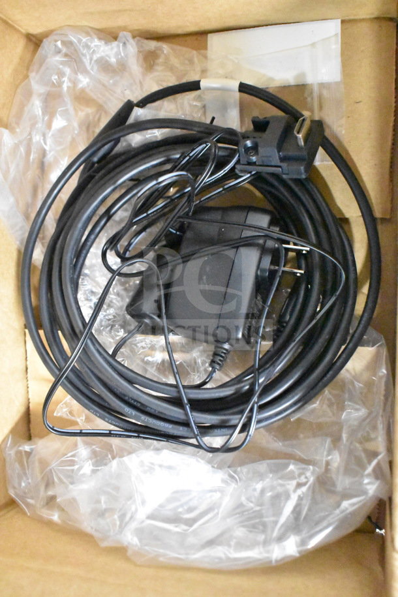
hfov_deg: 35.5
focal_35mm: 38
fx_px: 622
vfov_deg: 51.3
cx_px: 199
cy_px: 298
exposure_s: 1/40
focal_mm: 25
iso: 25600
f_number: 4
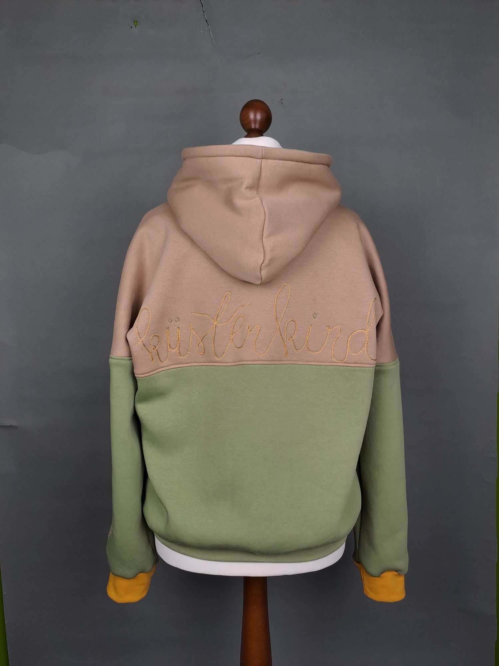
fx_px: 481
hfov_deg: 54.9
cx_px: 250
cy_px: 333
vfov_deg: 69.4
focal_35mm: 25
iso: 40
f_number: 1.8
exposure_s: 1/33
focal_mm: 4.65
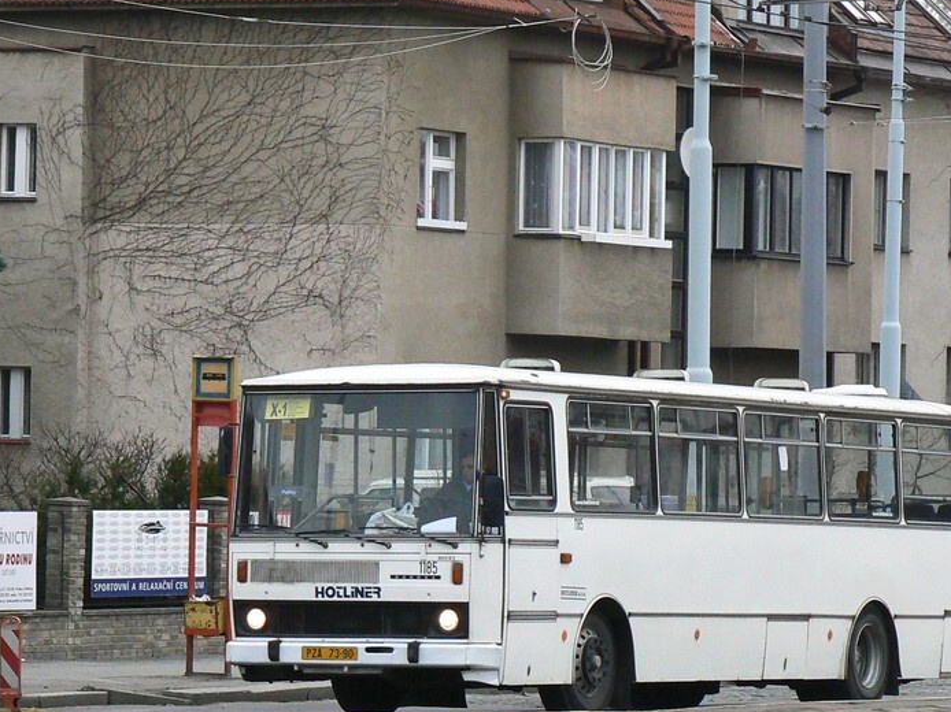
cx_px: 562
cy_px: 376
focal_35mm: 227
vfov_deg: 6.5
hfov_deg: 8.7
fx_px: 6234
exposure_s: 1/500
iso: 200
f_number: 3.2
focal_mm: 24.1
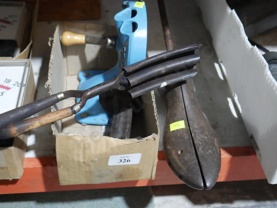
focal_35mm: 46
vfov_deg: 31.5
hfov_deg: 41.2
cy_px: 104
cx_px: 138
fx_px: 368
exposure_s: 1/60
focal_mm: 23
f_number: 5.1
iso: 1600
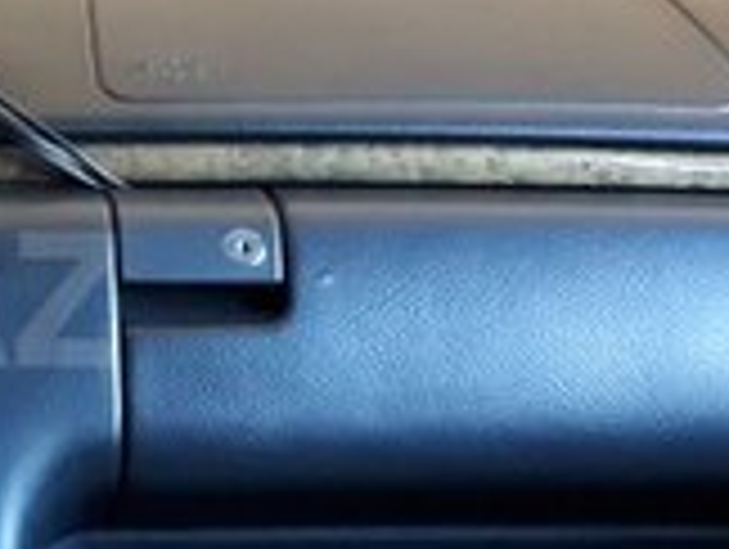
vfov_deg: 13.5
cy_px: 299
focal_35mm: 110
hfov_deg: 16.4
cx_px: -342
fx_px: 2320
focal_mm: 3.6
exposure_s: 1/25
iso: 200
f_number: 1.9
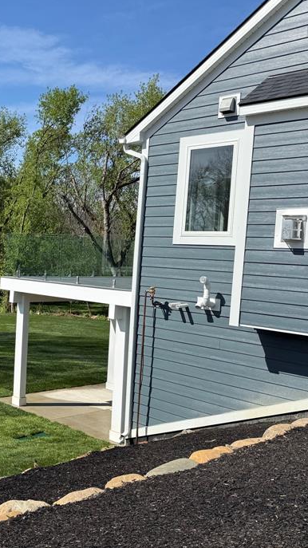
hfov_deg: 27.8
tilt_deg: -3.5
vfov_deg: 51.6
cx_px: -31
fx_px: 567
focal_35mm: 39
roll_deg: -2.4
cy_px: 278
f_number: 1.78
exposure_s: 1/4673
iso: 80
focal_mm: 6.76
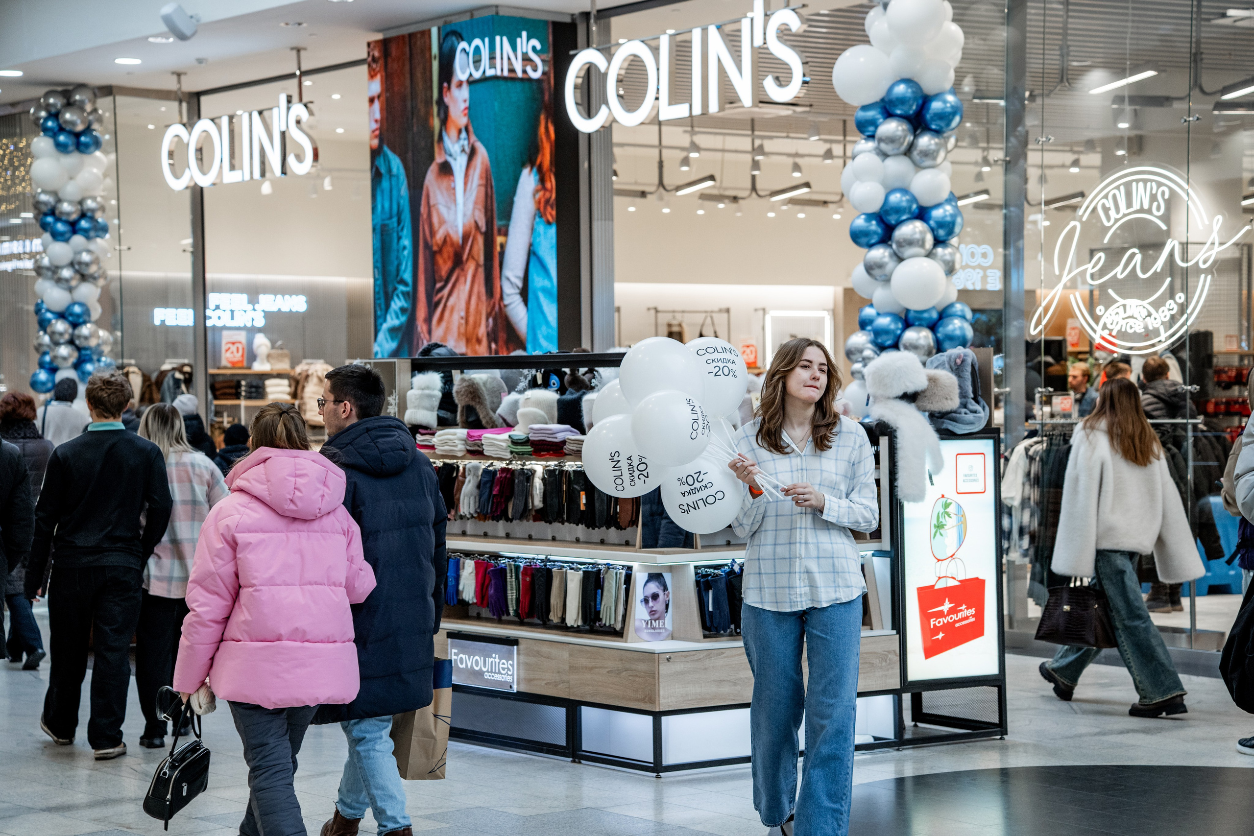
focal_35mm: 75
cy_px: 418
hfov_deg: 27.0
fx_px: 2612
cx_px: 627
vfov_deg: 18.2
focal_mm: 75
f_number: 4.5
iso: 1250
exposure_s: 1/320
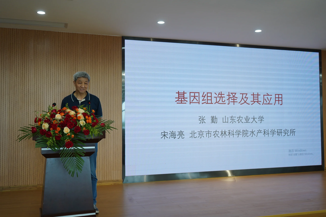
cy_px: 108
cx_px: 163
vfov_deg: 35.9
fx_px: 335
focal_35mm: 37
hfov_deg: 51.9
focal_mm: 37
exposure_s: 1/100
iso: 640
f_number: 5.6
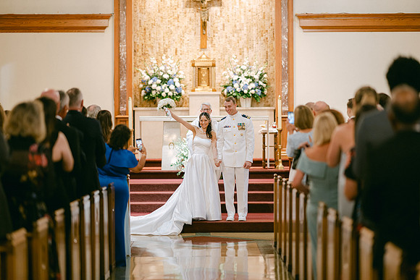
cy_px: 140
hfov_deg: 19.3
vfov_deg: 12.9
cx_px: 210
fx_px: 1236
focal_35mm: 106
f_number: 1.4
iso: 400
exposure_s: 1/125
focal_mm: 105
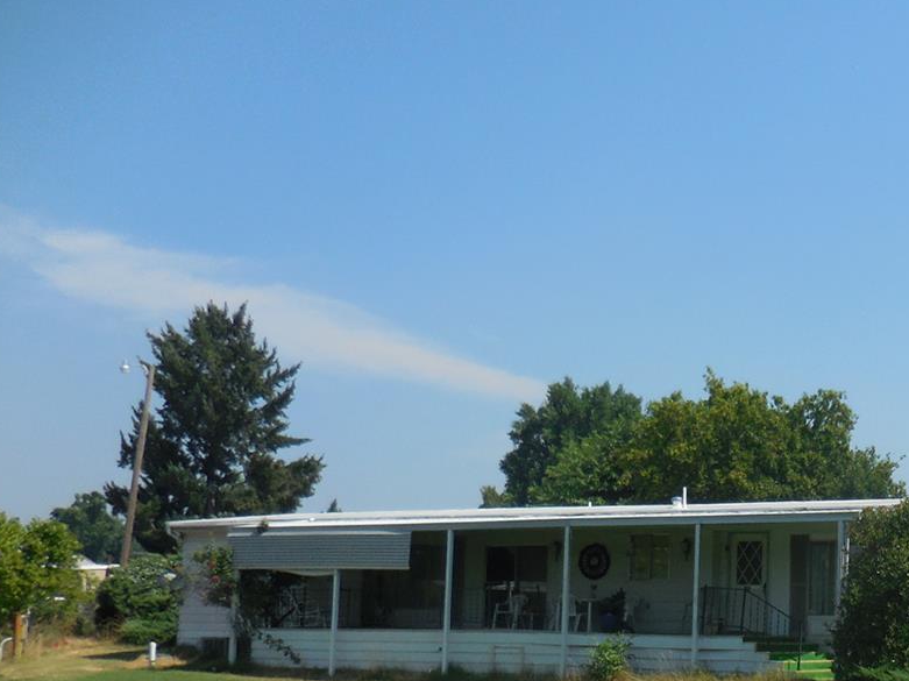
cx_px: 857
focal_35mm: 48
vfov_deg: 29.5
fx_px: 1260
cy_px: 553
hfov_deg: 36.6
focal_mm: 4.5
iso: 125
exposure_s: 1/500
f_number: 6.6
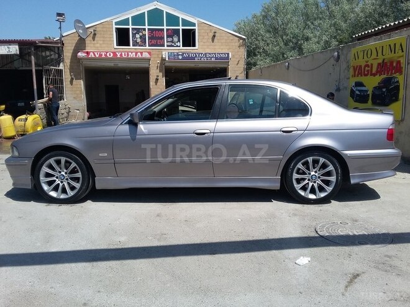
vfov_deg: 45.4
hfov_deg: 58.4
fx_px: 367
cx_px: 205
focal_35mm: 31
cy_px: 154
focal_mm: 3.3
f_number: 2.2
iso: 50
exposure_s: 1/1529
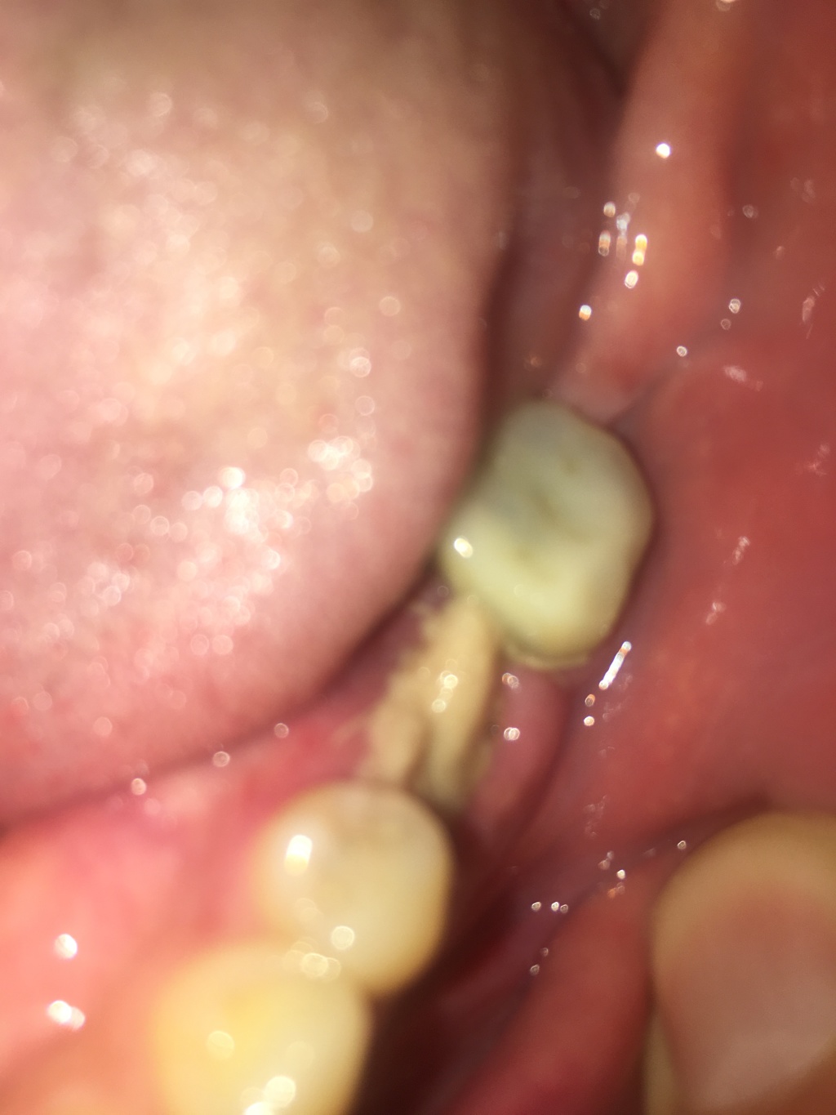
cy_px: 558
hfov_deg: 48.2
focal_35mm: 29
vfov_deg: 61.7
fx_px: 934
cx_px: 418
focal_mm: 4.15
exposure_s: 1/836
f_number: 2.2
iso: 25
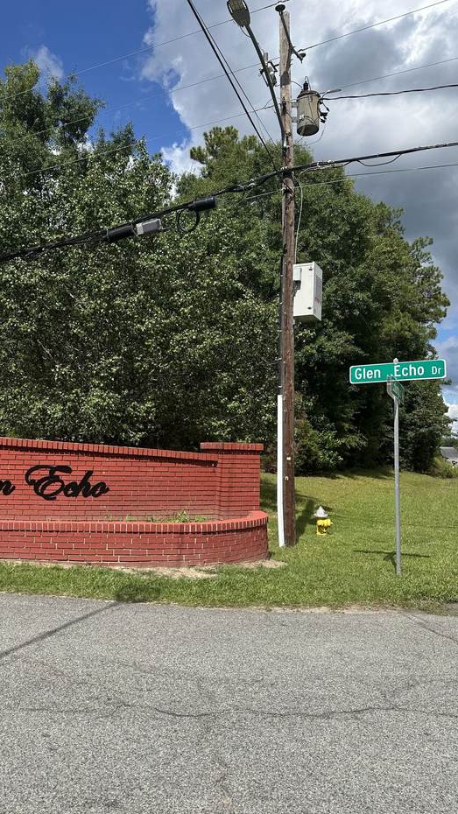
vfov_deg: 69.8
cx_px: 162
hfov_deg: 42.4
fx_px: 583
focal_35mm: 27
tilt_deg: +7.3
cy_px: 419
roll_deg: +1.2
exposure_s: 1/4348
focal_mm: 6.86
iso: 80
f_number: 1.78
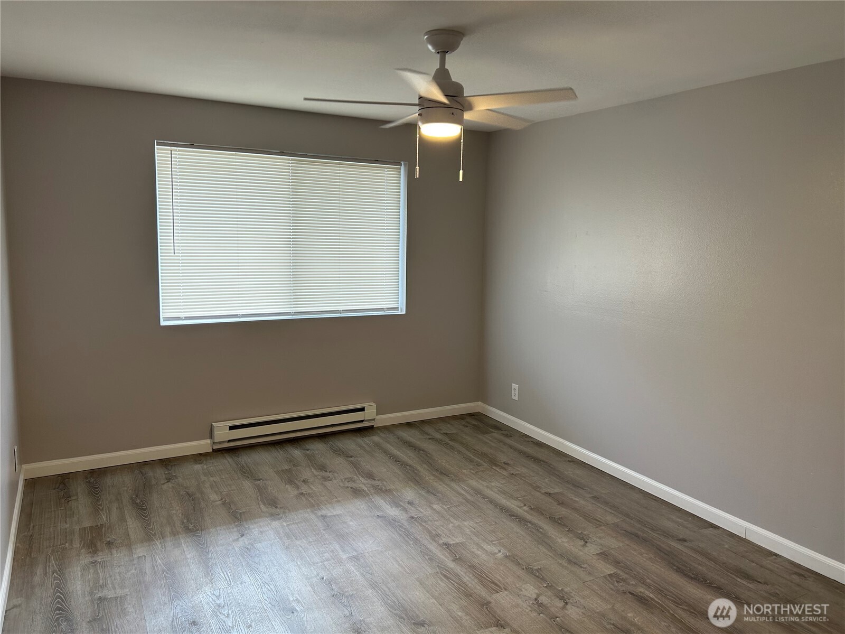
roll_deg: -0.6
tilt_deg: -7.3
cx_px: 422
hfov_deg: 67.3
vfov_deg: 53.1
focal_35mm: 26
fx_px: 635
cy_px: 317
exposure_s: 1/124
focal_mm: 5.7
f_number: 1.5
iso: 64
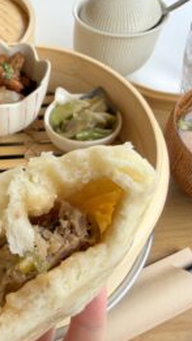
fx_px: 326
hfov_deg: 31.9
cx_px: 34
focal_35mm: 36
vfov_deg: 55.3
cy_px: 171
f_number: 2.2
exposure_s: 1/157
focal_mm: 2.22
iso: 40
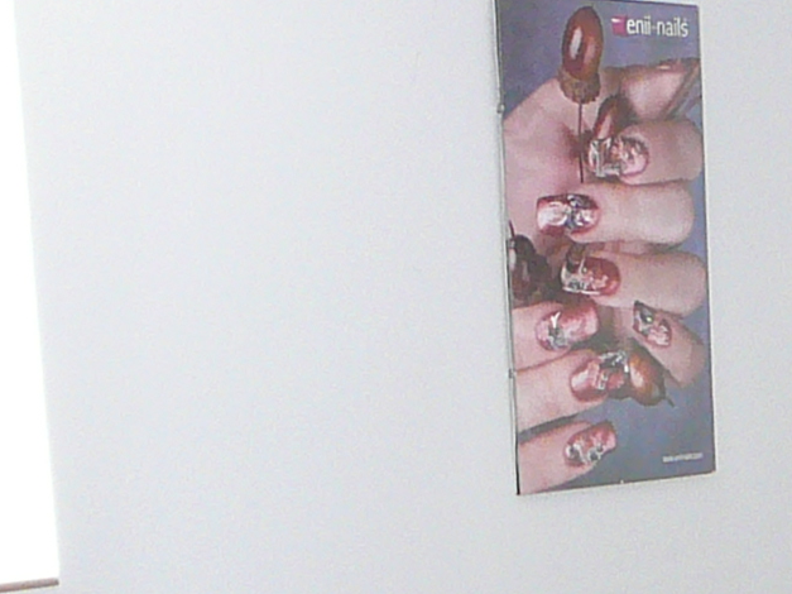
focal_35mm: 143
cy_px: 1093
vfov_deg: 9.8
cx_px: 1027
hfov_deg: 13.3
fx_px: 3271
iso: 200
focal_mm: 5.2
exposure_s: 1/30
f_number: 2.8
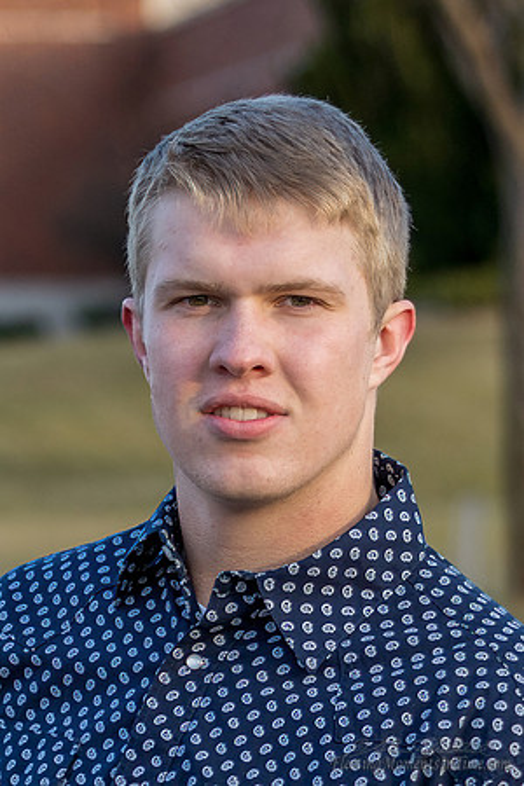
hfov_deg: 19.5
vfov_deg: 28.8
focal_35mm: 70
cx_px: 262
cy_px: 393
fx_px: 1528
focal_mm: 70
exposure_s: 1/320
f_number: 2.8
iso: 100
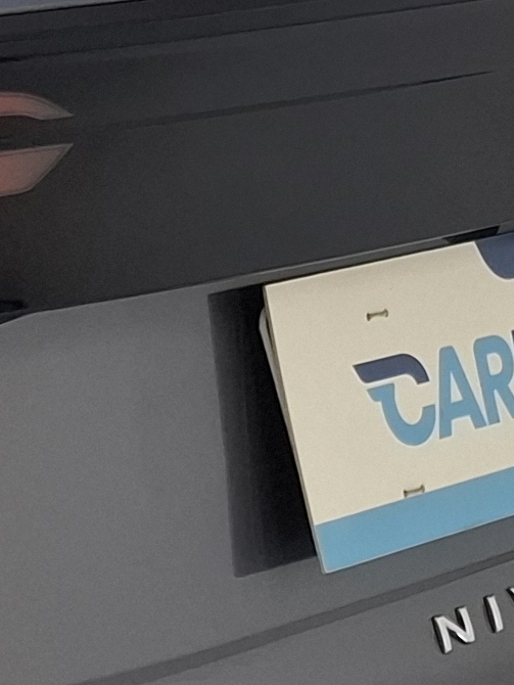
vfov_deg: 14.0
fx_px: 2770
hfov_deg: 9.3
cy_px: 620
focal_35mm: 140
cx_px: -769
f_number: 1.8
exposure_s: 1/60
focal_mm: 5.54
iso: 320
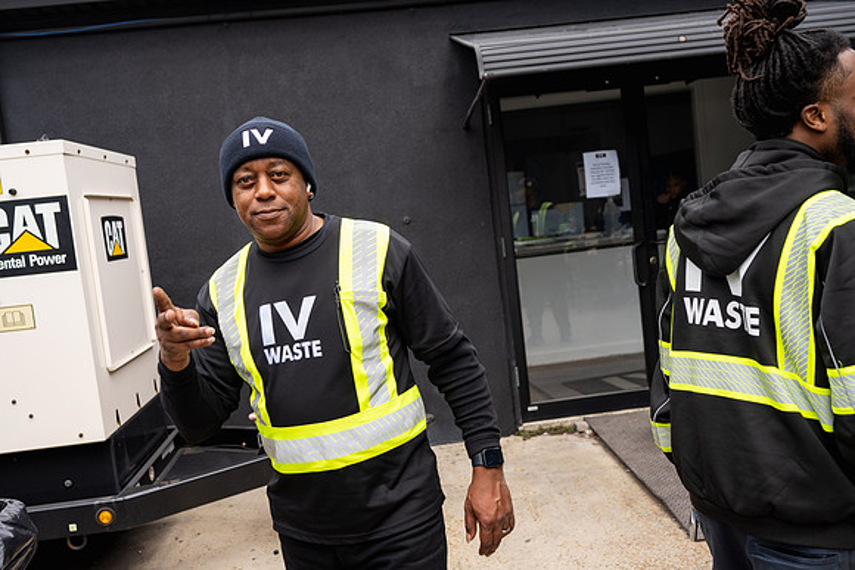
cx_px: 428
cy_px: 285
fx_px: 831
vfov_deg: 37.9
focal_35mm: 35
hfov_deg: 54.4
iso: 125
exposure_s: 1/400
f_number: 4
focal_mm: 35
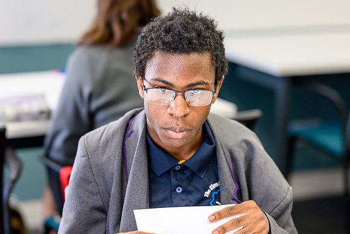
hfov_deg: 15.1
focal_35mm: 135
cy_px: 117
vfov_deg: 10.1
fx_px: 1317
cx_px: 175
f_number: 1.8
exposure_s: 1/320
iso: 1000
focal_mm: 85
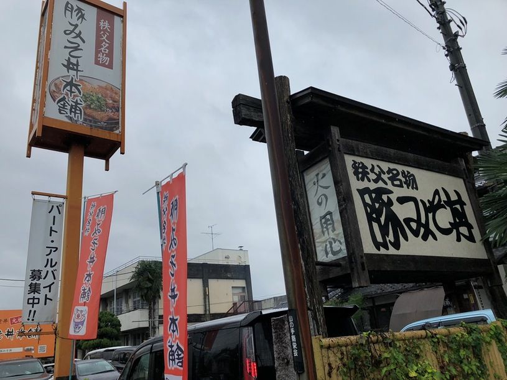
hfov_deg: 63.5
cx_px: 254
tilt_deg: +20.0
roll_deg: +6.6
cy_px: 190
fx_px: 410
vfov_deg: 49.7
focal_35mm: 28
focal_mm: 3.99
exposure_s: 1/852
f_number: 1.8
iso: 20
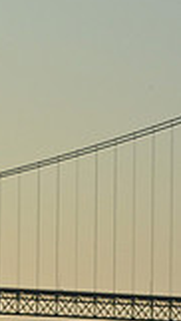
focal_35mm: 423
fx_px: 3596
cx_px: -392
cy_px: 212
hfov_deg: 2.8
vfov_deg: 5.1
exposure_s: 1/800
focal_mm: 112
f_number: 16
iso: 800
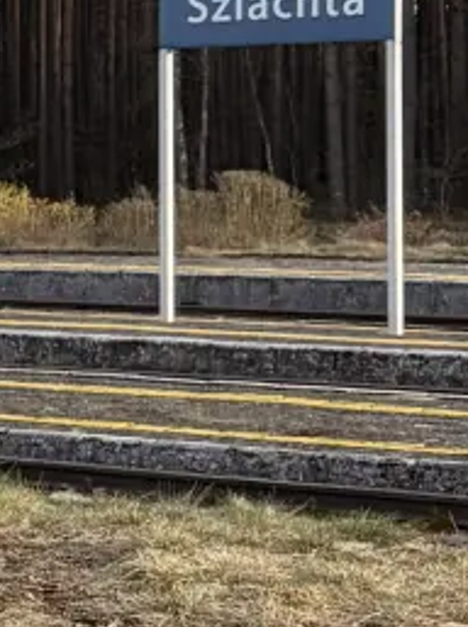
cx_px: -921
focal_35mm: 173
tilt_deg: -2.7
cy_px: 279
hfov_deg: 7.5
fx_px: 3126
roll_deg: +0.7
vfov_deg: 11.4
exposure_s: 1/1117
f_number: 1.6
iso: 50
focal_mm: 5.96
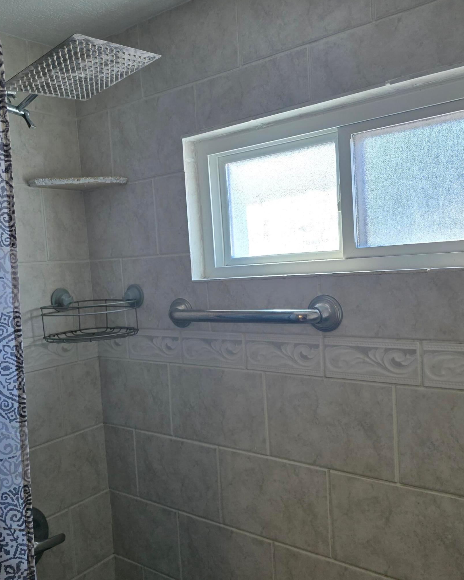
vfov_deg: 55.6
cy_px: 307
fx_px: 549
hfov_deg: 45.5
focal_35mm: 32
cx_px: 180
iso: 80
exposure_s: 1/180
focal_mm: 6.3
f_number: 1.7
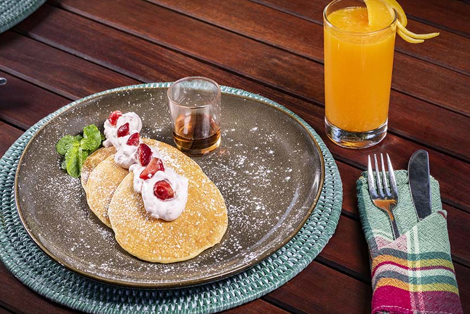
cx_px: 239
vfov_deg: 14.7
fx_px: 1214
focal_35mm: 93
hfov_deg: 21.9
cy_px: 156
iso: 400
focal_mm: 78
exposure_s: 1/250
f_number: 10
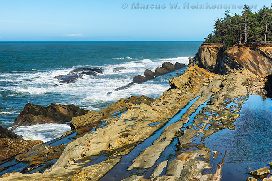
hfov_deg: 28.8
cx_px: 136
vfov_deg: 19.5
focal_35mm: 70
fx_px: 529
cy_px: 90
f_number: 16
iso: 64
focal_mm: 70
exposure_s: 1/25
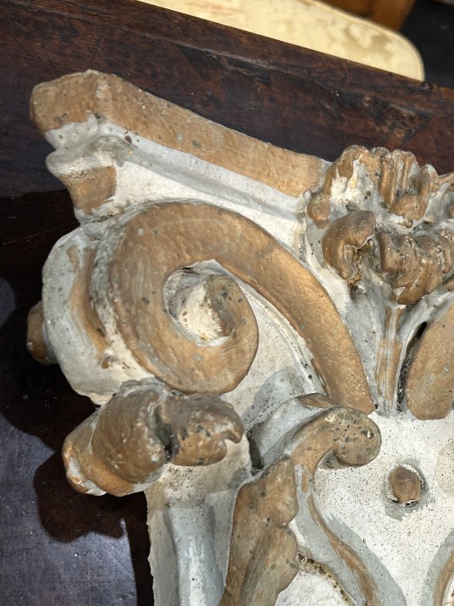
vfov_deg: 42.6
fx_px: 752
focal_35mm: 43
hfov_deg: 32.6
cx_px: 365
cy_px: 447
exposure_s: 1/50
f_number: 1.5
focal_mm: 5.7
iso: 80
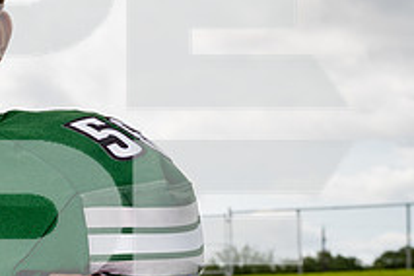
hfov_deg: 16.5
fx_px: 1345
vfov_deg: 11.6
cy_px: 244
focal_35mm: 117
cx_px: -138
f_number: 8
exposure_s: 1/250
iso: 200
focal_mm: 43
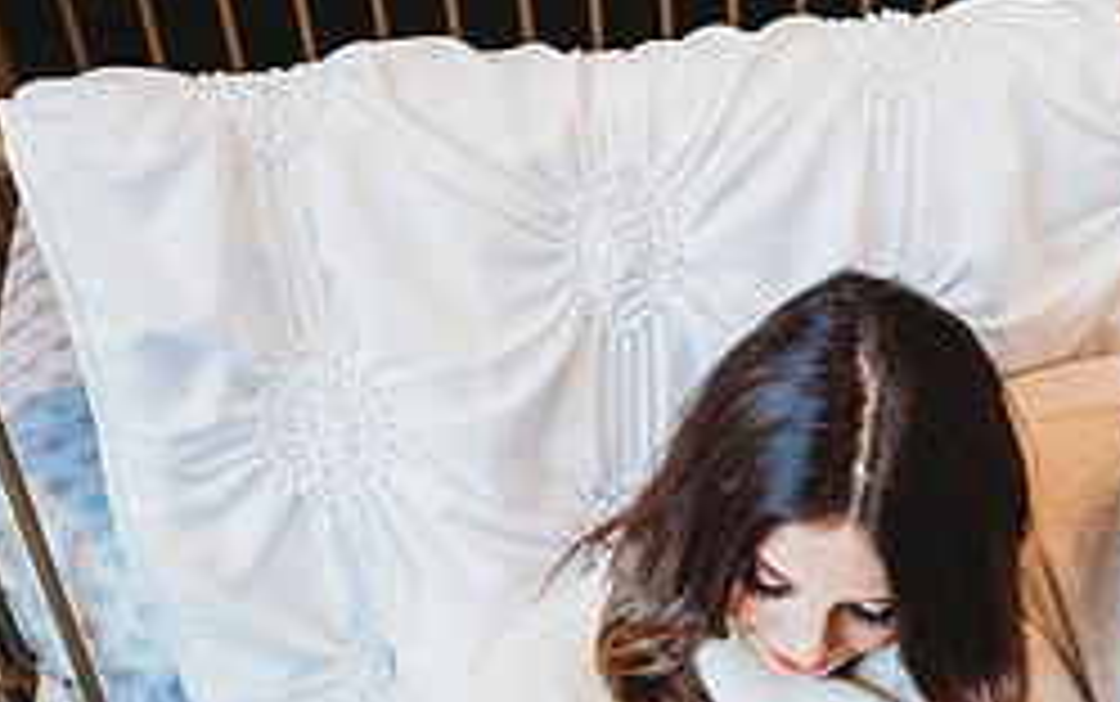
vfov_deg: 21.5
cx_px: 909
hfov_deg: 34.5
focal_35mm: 57
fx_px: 1741
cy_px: 790
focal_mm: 24
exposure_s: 1/200
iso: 320
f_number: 2
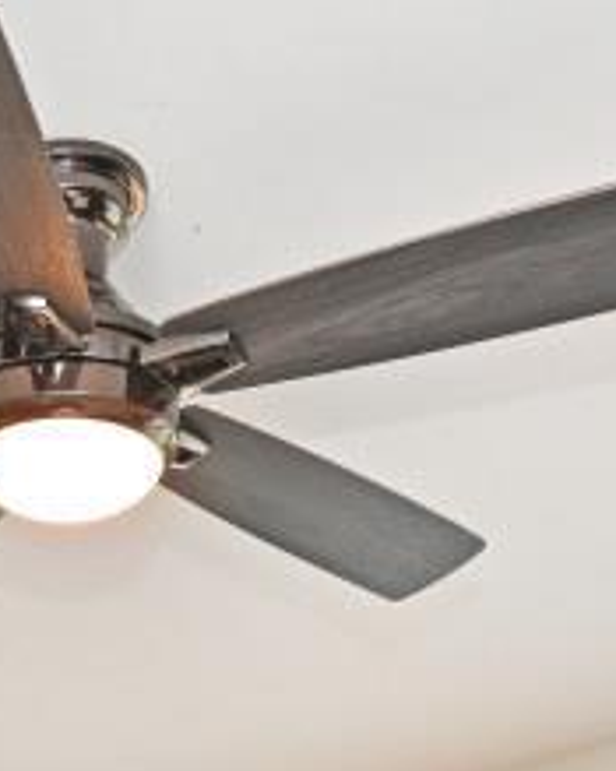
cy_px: 1468
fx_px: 2052
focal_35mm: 90
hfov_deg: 16.8
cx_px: 25
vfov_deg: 16.8
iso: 200
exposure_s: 1/100
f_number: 5
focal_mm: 14
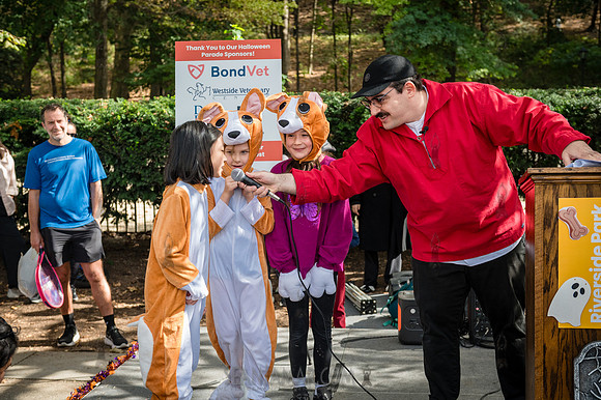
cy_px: 200
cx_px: 300
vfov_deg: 28.0
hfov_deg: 41.1
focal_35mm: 48
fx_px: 801
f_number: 4
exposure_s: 1/1250
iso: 1000
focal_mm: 48
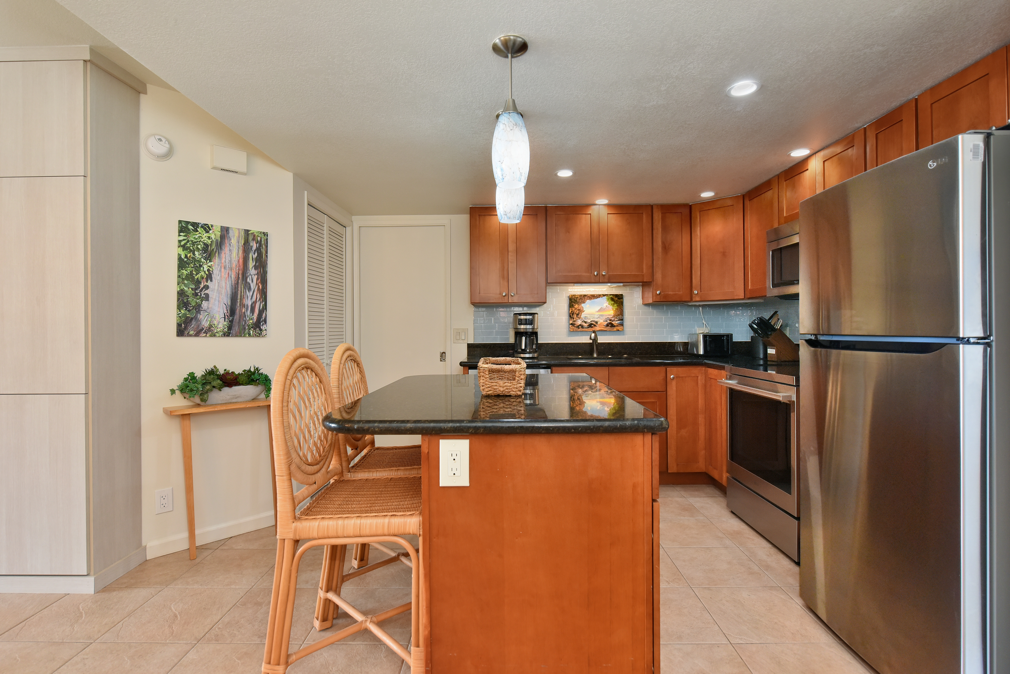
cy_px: 337
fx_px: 477
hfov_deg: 93.3
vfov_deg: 70.5
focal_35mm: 17
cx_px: 505
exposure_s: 1/60
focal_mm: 17
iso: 6400
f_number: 16
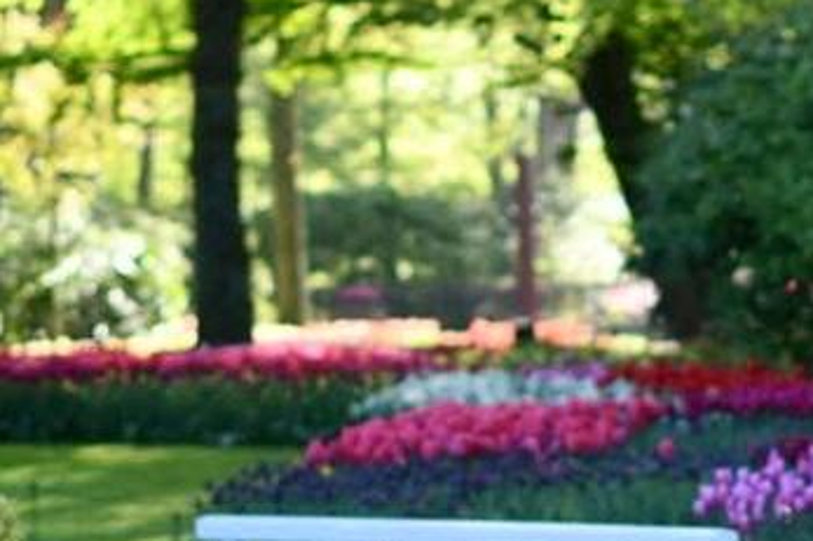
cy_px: 549
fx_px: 5575
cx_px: 473
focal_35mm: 247
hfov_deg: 8.3
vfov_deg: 5.5
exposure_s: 1/1000
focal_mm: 50
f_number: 1.8
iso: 200
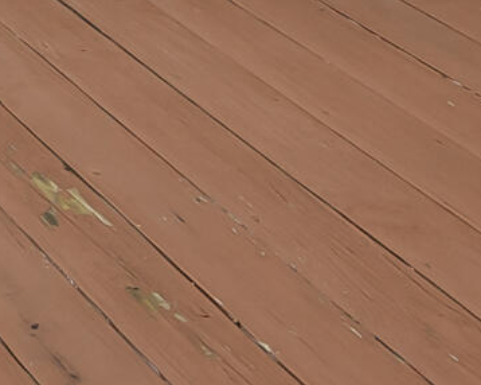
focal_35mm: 126
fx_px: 1793
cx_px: -525
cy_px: -678
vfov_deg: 9.9
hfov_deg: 13.0
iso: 400
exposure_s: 1/200
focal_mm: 16
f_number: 8
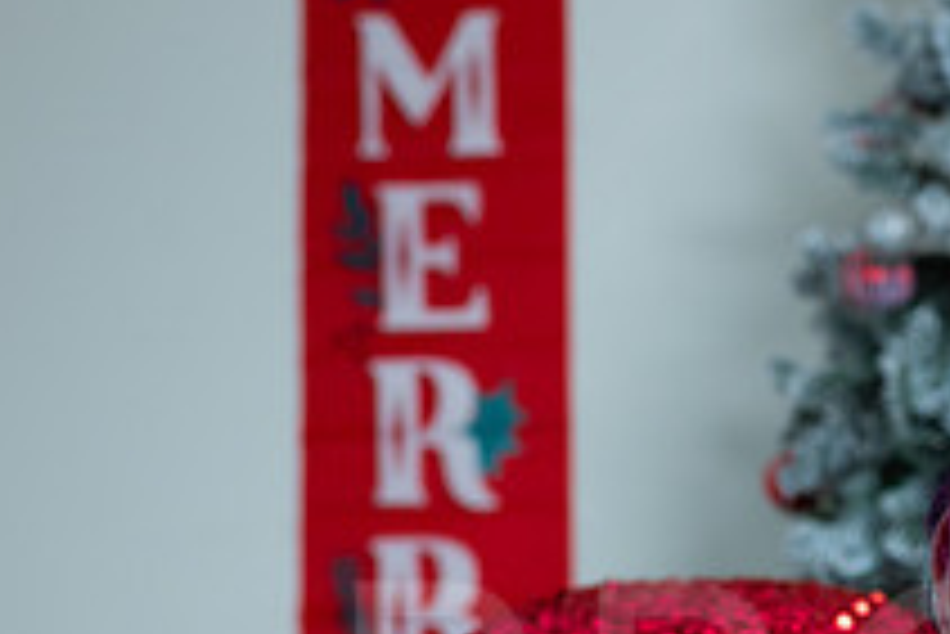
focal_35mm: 96
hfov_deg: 20.4
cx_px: 1000
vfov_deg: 13.9
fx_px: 2535
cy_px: 708
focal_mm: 35
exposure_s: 1/640
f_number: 5
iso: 400
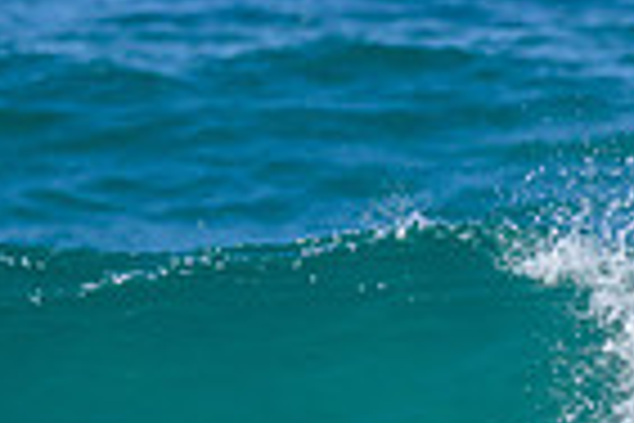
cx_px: 763
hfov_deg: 0.5
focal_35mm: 4510
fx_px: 79420
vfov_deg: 0.3
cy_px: 423
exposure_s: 1/2000
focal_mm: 800
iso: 400
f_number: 6.3
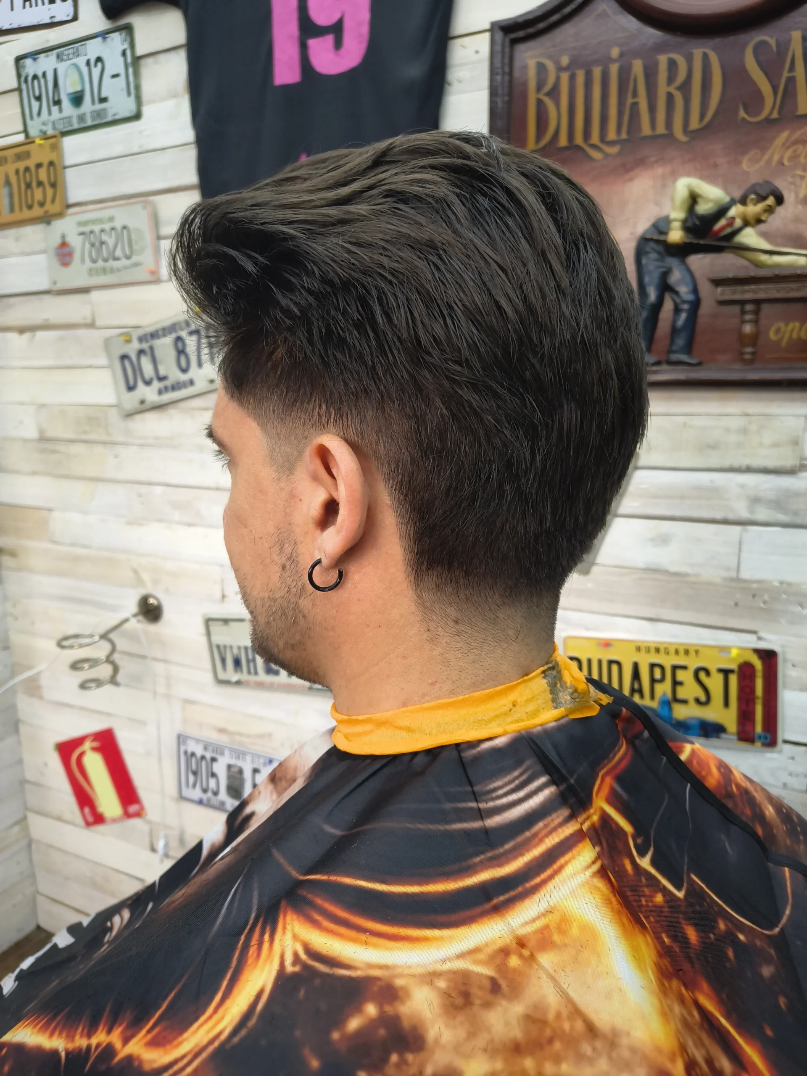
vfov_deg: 71.6
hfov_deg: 56.8
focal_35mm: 24
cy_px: 538
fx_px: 746
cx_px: 404
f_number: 1.8
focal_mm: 5.6
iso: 290
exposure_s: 1/100
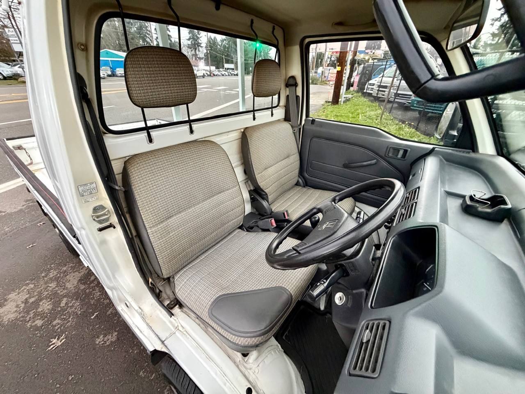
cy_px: 197
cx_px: 262
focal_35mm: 14
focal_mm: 2.22
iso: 640
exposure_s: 1/60
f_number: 2.2
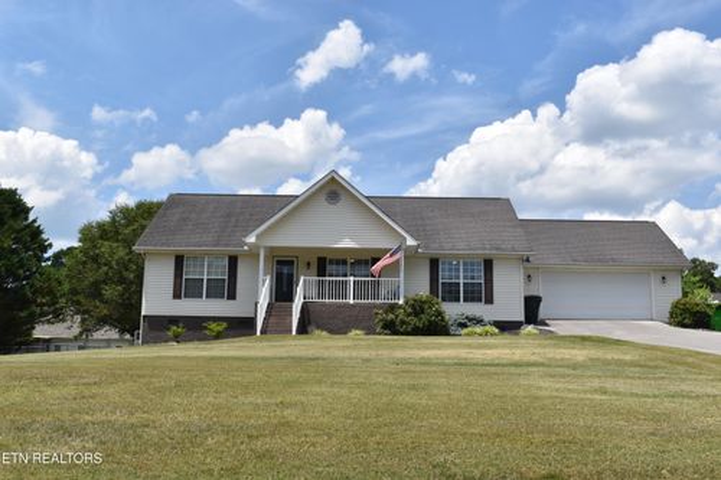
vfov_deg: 33.0
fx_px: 811
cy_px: 240
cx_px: 360
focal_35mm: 40
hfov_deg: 47.9
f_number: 9
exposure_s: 1/320
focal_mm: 27
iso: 100
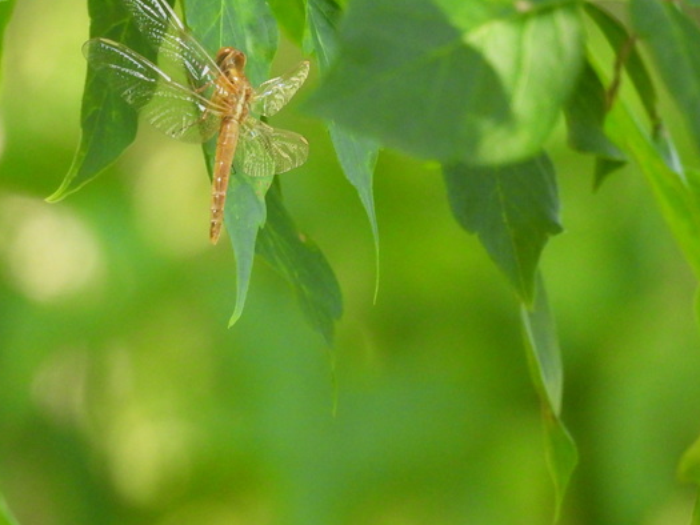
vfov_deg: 0.8
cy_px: 111
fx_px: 39401
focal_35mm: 1948
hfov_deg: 1.0
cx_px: 185
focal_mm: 214
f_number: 6.3
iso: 800
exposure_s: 1/200
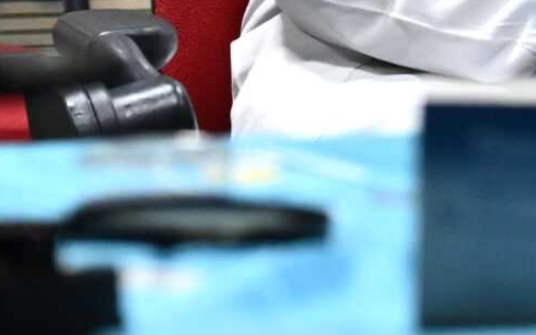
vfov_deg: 3.0
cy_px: -260
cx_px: 1213
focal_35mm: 437
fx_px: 6382
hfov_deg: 4.7
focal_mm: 82
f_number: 4.5
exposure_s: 1/160
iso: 2500
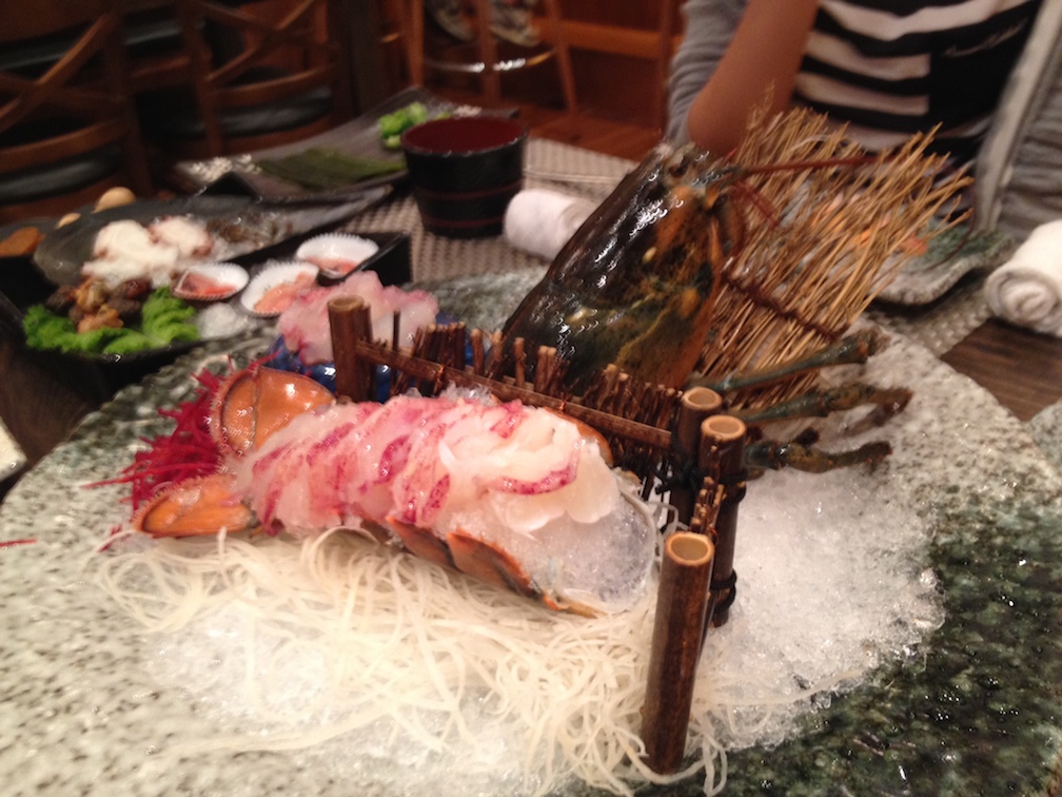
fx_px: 1074
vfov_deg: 40.7
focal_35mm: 35
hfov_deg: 52.6
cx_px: 531
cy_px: 398
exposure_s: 1/20
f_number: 2.4
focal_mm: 4.28
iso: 125
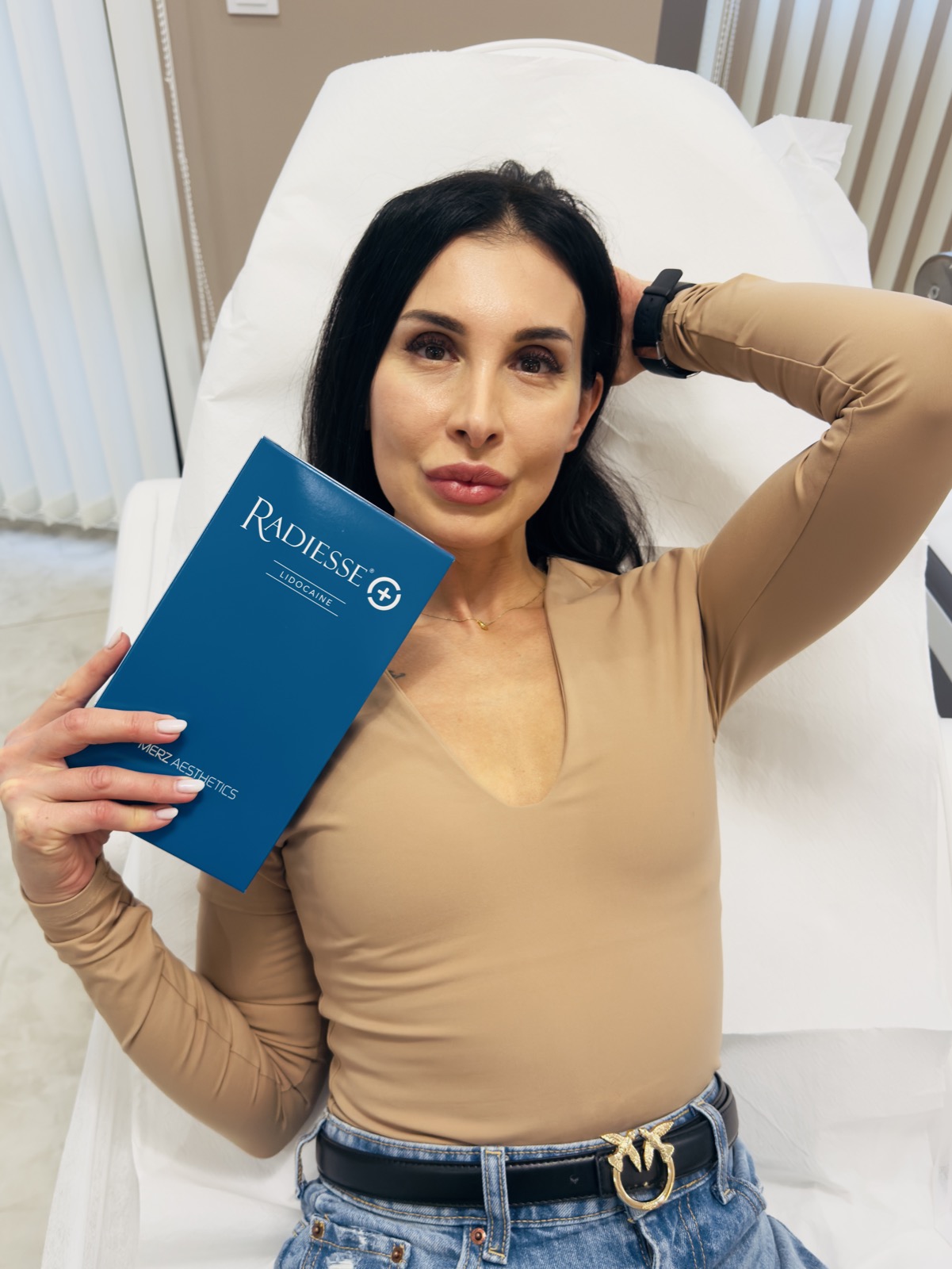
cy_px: 634
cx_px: 476
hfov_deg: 51.4
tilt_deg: -40.8
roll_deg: -1.1
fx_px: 990
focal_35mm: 27
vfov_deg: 65.3
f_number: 1.78
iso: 160
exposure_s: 1/100
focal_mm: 6.76
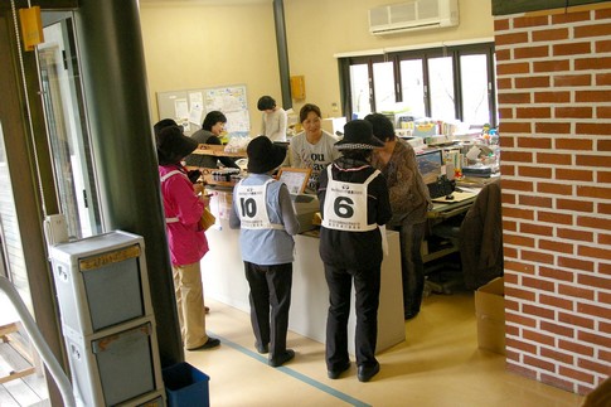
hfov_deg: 49.6
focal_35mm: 39
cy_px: 204
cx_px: 306
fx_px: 662
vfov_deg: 34.2
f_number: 5.6
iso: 800
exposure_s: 1/60
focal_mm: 26
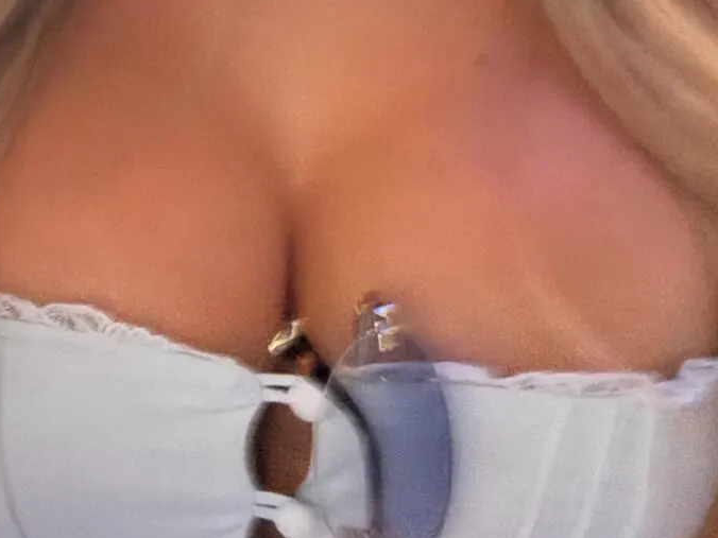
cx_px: 308
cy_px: -23
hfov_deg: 37.4
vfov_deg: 26.7
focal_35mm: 51
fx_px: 1058
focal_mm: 2.69
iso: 1000
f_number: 1.9
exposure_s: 1/14
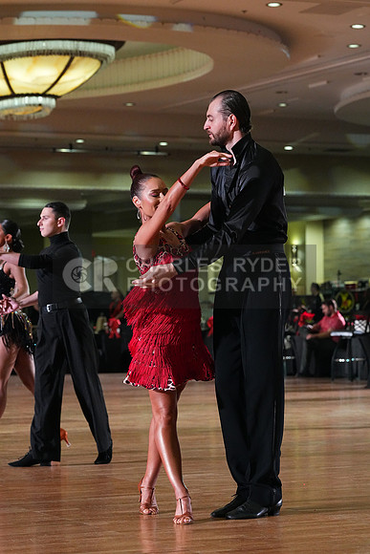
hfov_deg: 11.9
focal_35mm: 115
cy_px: 277
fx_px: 1772
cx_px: 185
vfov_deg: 17.8
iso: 8000
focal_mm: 115
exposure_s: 1/400
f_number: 5.6
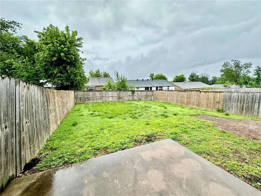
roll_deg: +2.2
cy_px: 98
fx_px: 106
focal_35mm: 14
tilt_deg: -6.9
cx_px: 130
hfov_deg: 102.1
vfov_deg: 85.7
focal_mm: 2.22
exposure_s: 1/626
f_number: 2.2
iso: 40
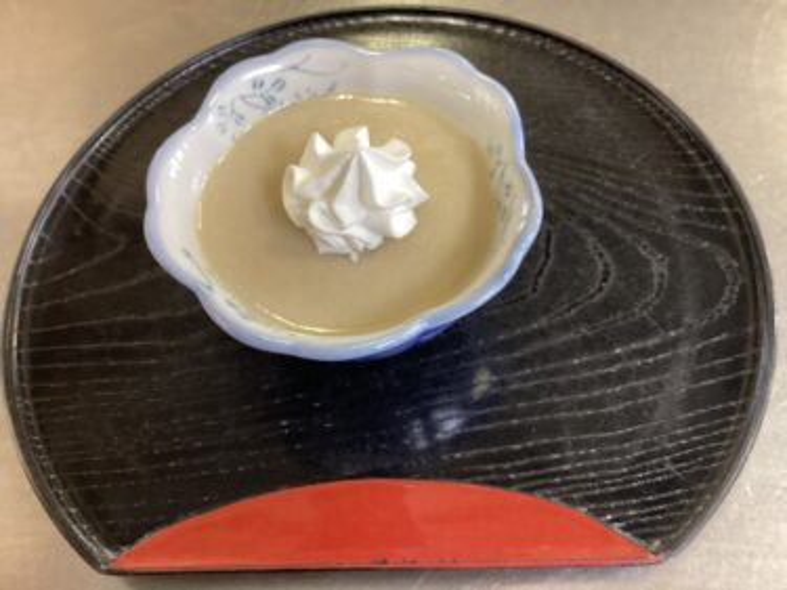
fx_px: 705
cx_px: 394
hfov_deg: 58.4
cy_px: 295
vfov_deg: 45.4
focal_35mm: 31
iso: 320
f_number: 2.4
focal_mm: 3.3
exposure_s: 1/40
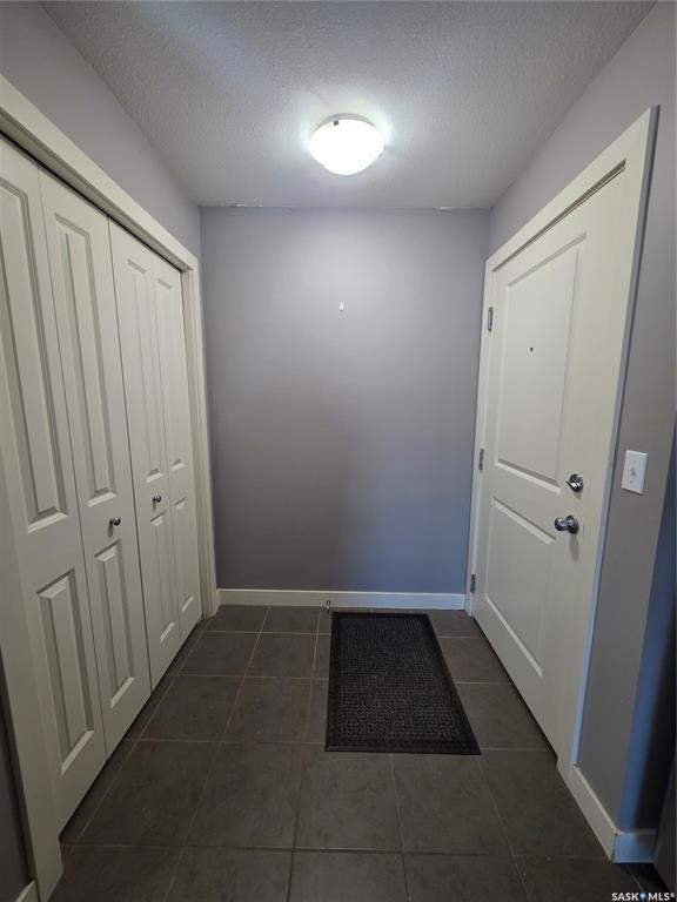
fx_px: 339
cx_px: 338
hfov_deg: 89.9
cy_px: 451
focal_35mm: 13
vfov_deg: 106.2
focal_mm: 2.2
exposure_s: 1/60
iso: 160
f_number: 1.9
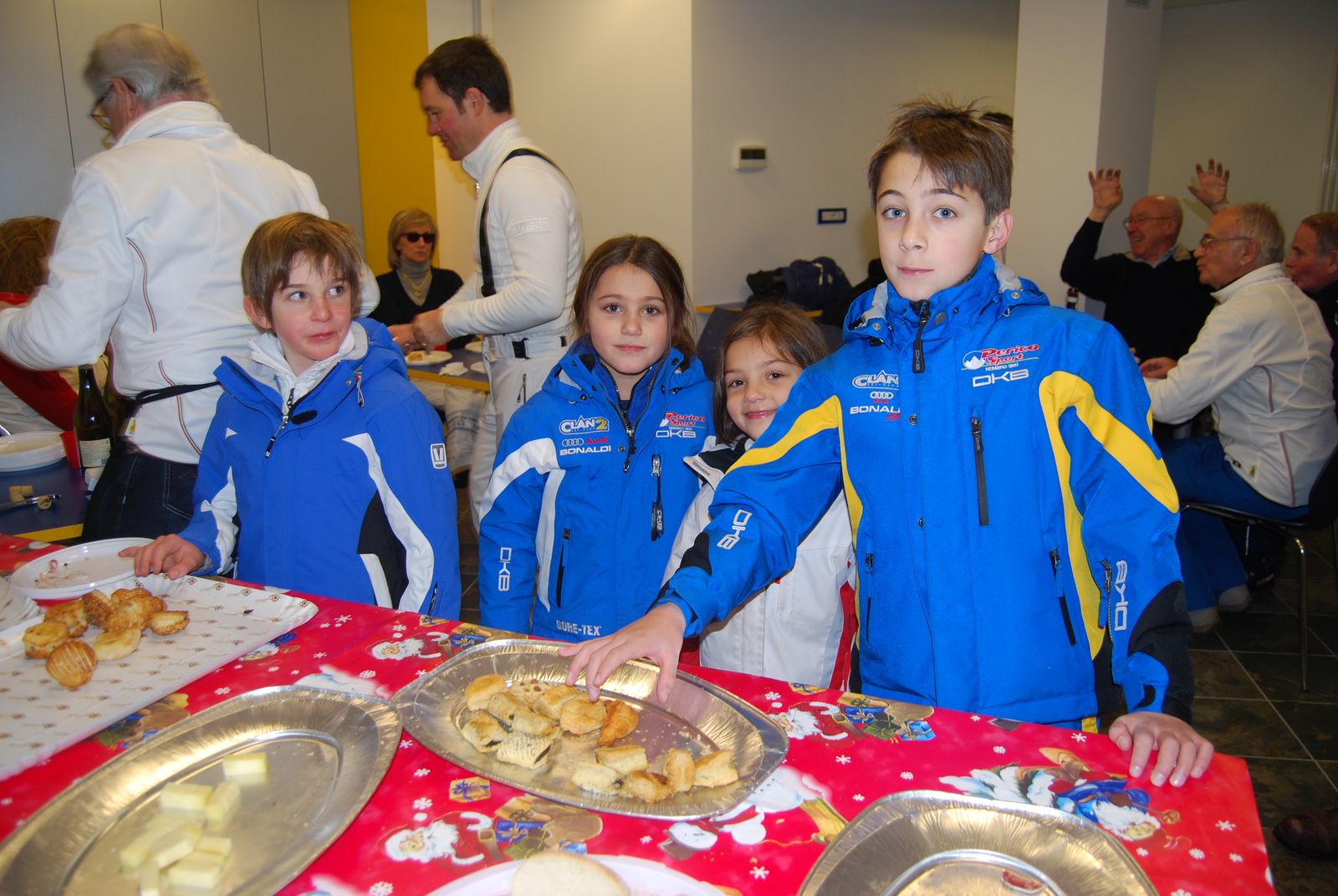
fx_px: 1005
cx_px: 669
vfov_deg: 48.0
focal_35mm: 27
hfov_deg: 67.3
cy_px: 448
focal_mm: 18
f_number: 3.5
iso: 200
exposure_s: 1/60
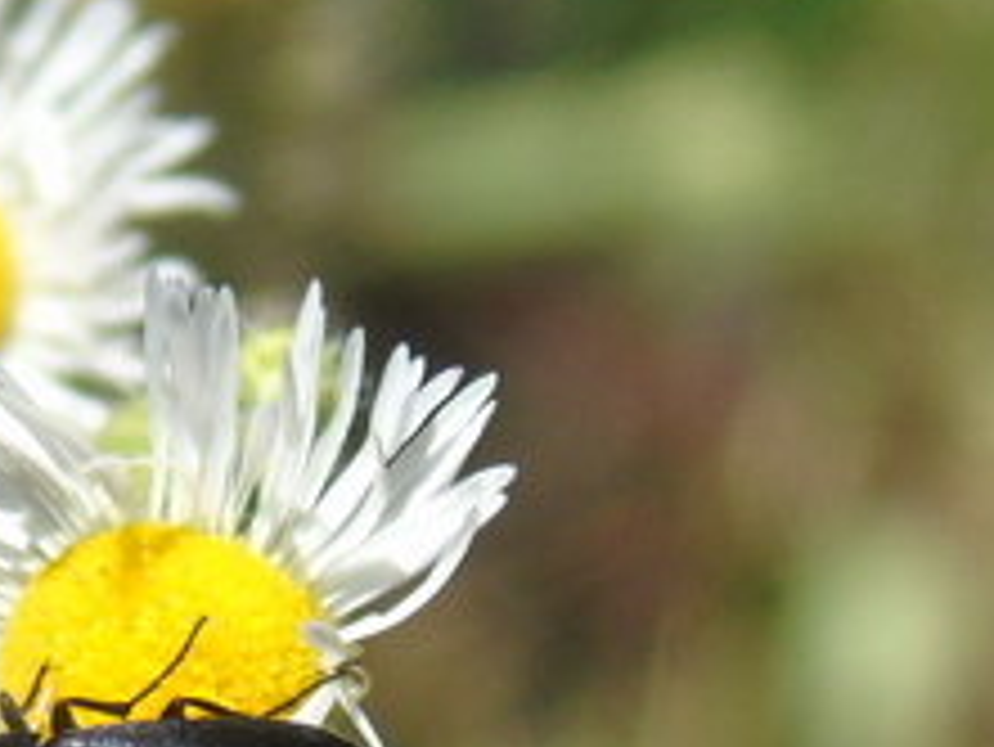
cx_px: 555
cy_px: 1228
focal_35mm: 362
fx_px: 10400
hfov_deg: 5.5
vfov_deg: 4.1
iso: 80
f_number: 4.3
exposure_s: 1/500
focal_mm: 17
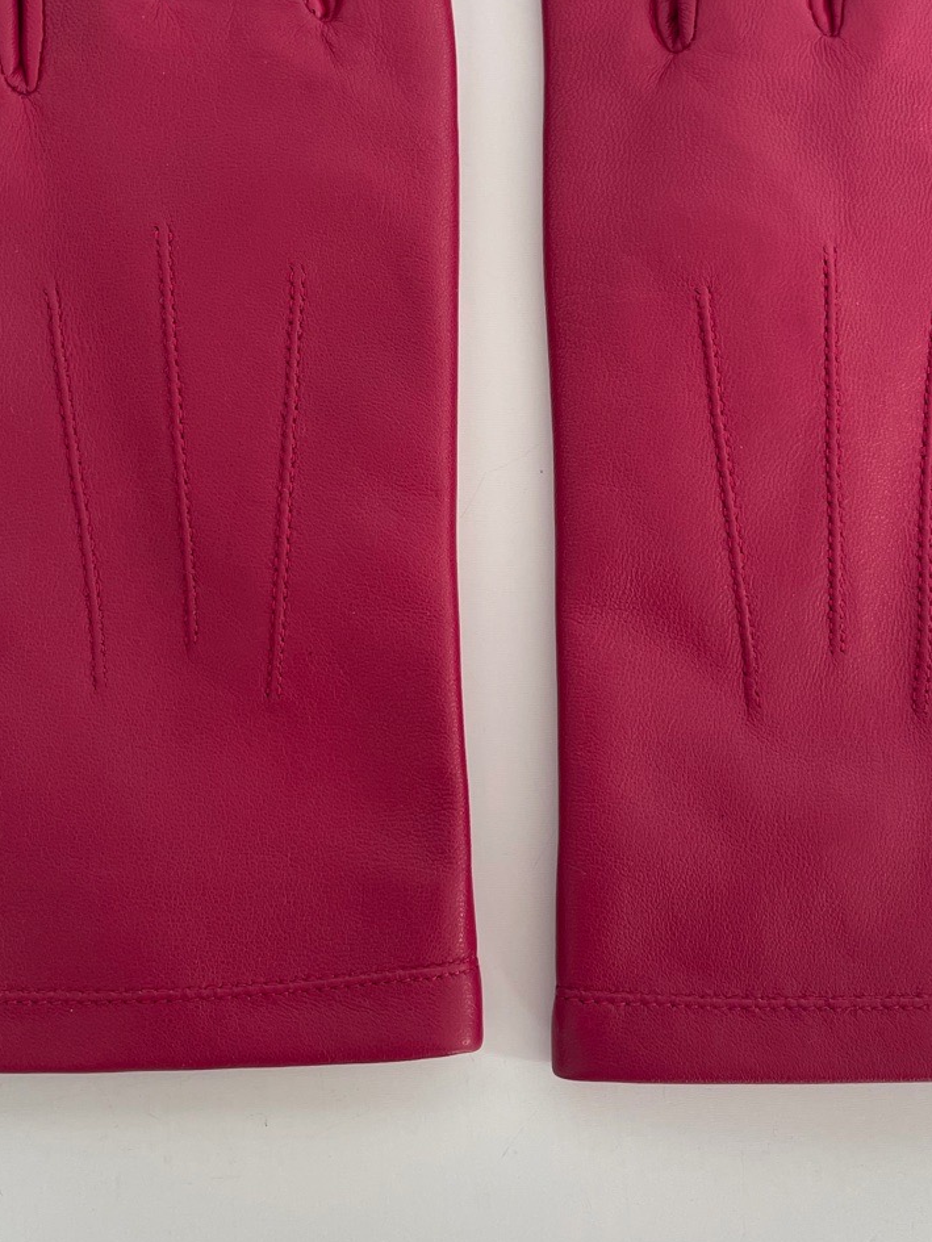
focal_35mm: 44
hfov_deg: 32.9
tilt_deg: -79.4
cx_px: 507
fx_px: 1579
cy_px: 428
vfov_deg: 42.4
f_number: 1.6
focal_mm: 4.2
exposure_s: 1/121
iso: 80
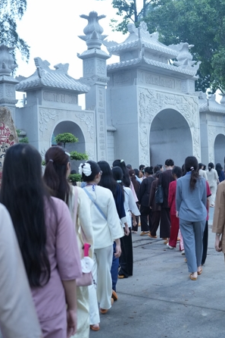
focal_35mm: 51
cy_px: 158
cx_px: 128
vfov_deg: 38.9
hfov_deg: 26.4
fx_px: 478
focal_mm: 35
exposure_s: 1/160
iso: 2000
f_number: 2.8
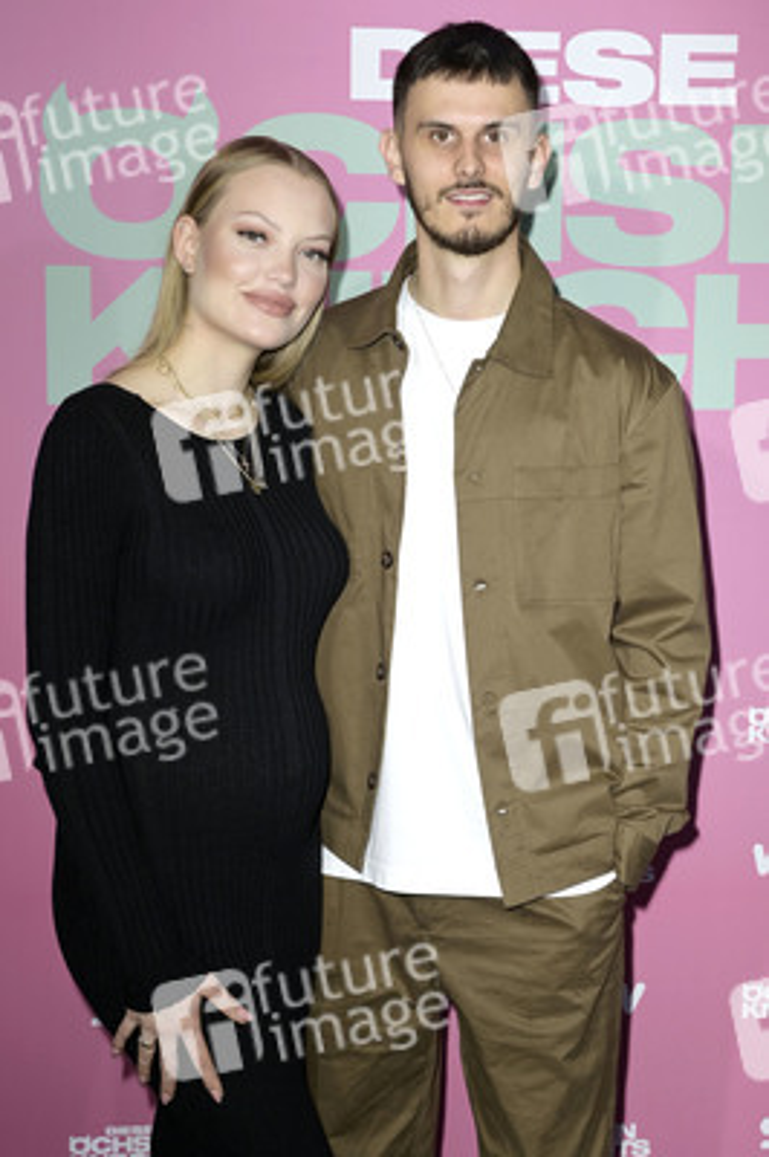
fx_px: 1926
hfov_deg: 22.6
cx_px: 384
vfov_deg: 33.4
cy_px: 578
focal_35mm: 60
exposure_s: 1/250
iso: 400
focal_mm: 60
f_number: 5
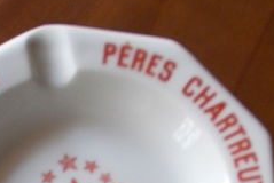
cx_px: -38
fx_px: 861
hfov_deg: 17.4
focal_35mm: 113
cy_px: 400
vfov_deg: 10.8
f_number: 3.2
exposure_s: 1/25
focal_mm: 4.6
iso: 125
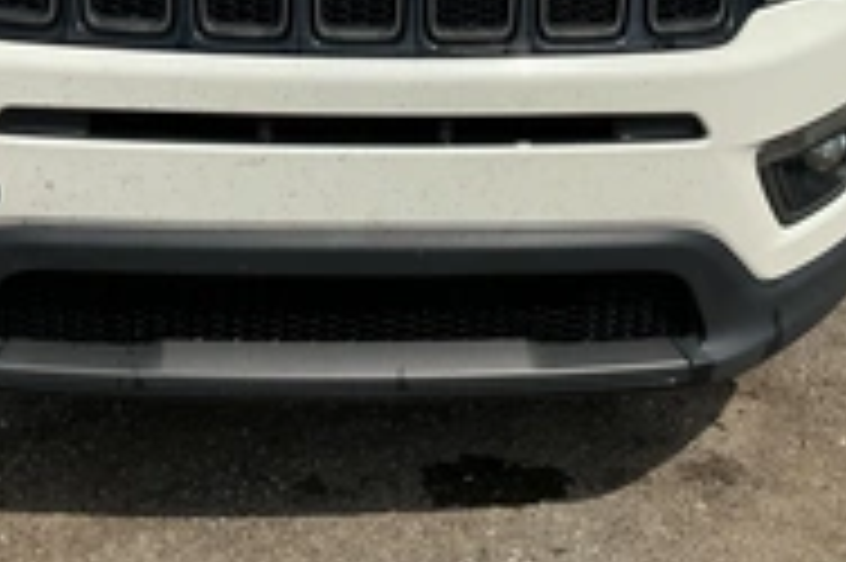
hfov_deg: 32.4
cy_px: -45
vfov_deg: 20.9
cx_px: 378
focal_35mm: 62
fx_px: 1456
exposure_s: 1/4785
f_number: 1.8
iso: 25
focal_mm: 3
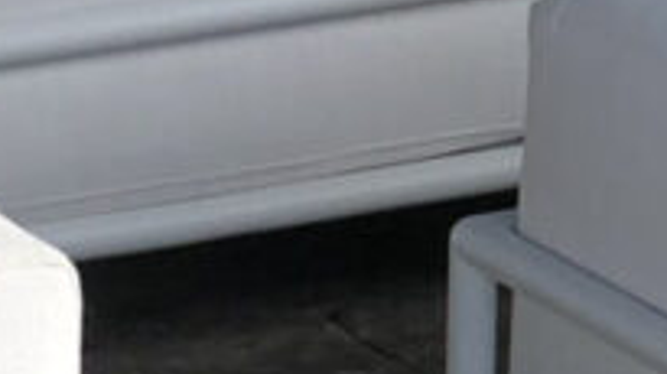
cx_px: -176
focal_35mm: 398
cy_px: 410
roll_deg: +0.3
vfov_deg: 3.0
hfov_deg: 5.4
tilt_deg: -19.8
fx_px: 7035
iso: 16
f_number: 2.4
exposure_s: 1/694
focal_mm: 6
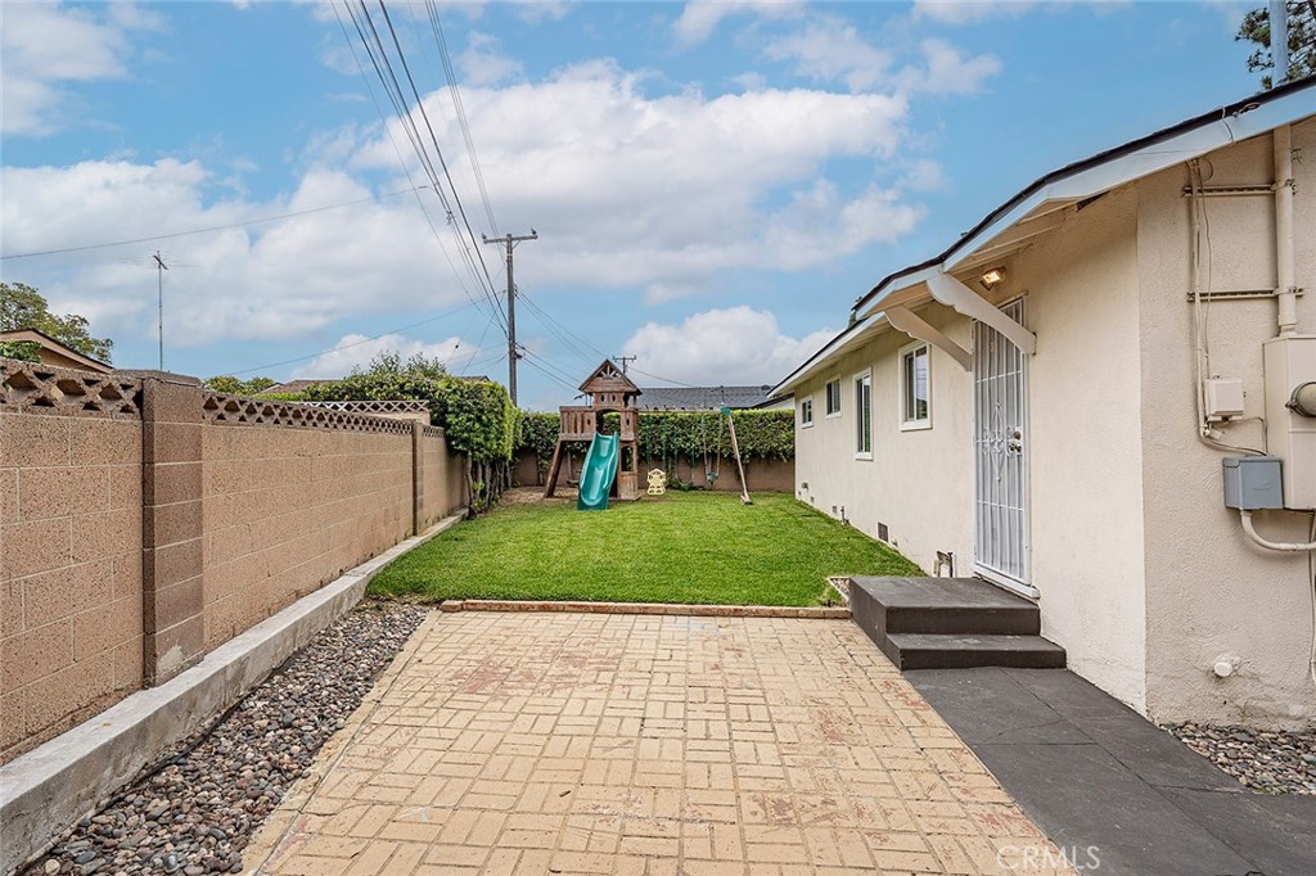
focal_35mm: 17
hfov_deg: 93.3
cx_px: 658
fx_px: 621
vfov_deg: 70.4
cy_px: 438
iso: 160
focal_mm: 17
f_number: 5.6
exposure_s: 1/800
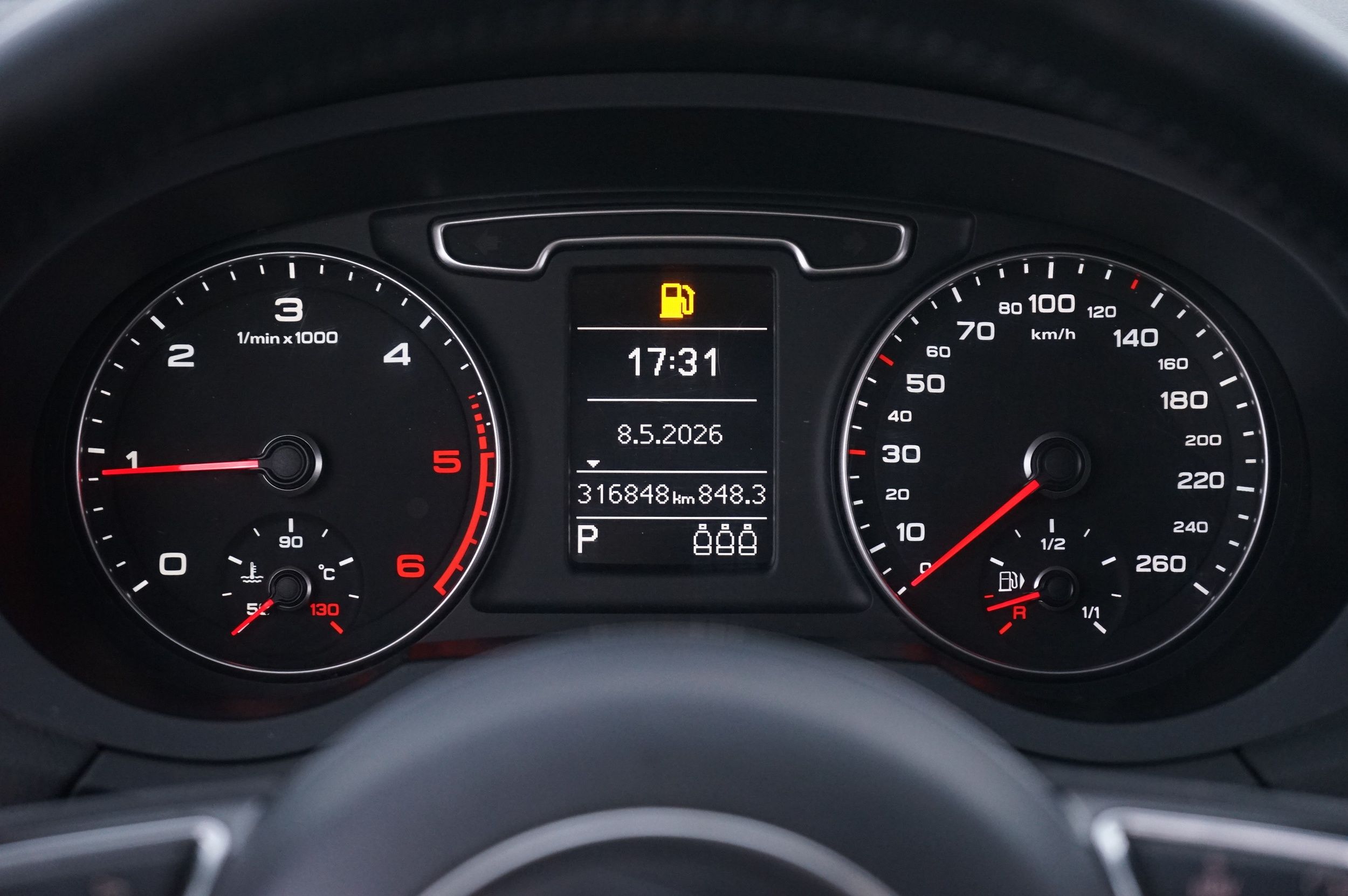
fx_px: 2619
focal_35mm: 70
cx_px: 674
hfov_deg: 28.9
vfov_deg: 19.4
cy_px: 448
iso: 3200
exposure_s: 1/10
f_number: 6.3
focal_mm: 70
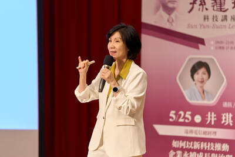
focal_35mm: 200
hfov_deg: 10.3
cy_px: 78
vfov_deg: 6.9
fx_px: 1306
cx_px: 118
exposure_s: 1/250
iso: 2000
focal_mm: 200
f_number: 2.8
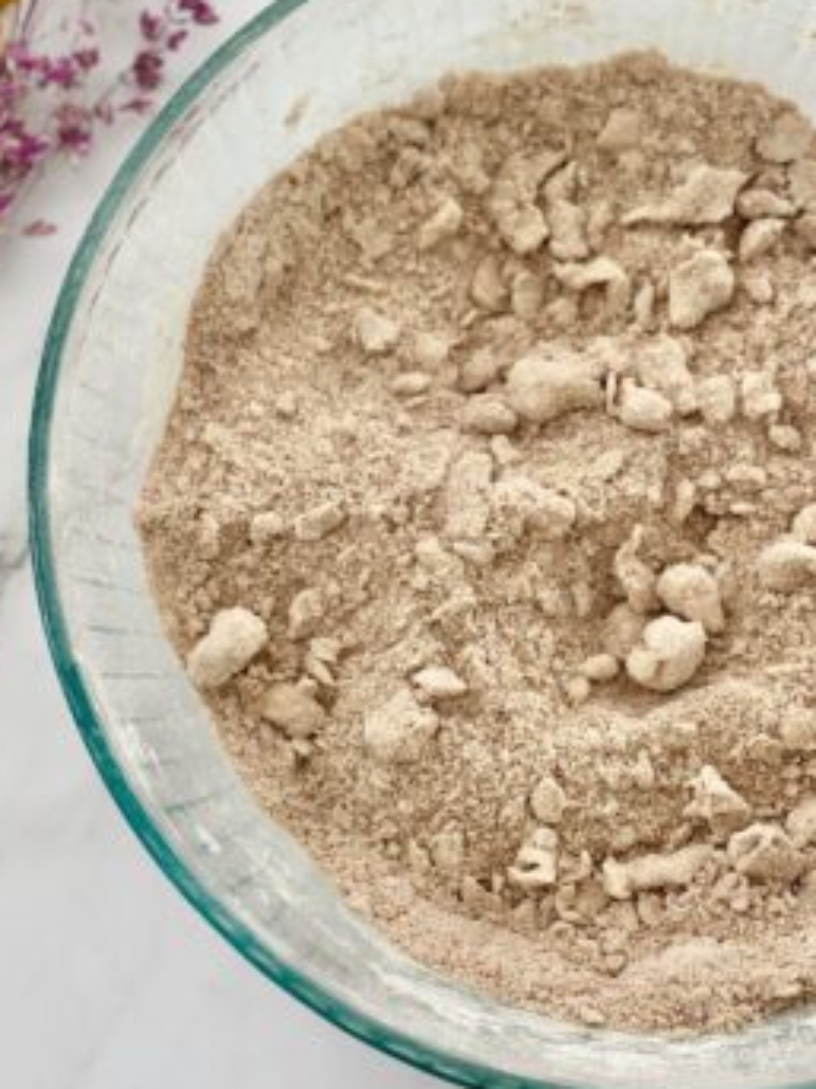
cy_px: 470
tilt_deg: -80.8
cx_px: 398
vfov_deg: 27.8
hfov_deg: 21.0
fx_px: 2202
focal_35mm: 70
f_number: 1.78
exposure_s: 1/190
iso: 80
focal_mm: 6.86
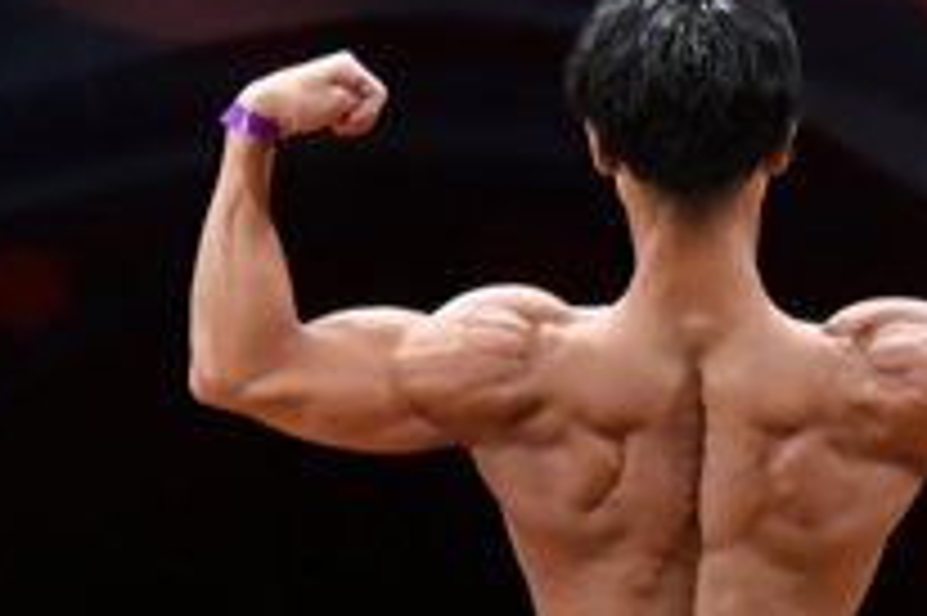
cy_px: 953
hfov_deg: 2.4
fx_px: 21767
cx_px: 605
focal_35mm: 846
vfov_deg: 1.6
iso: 3200
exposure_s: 1/400
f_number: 5.6
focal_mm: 150
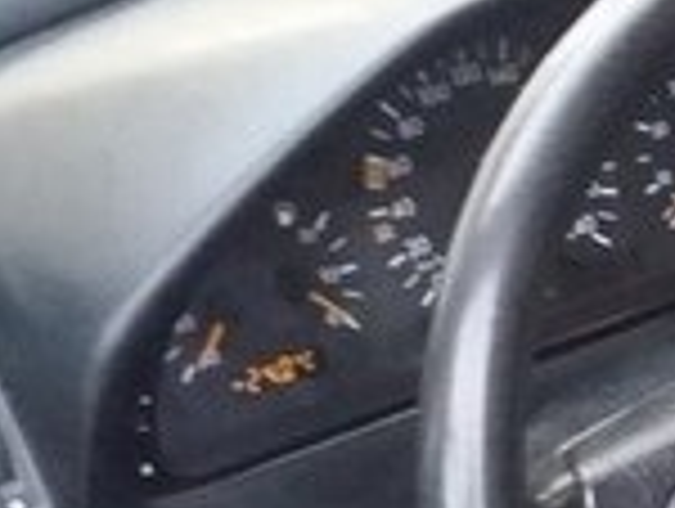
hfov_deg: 14.5
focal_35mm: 123
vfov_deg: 11.6
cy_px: 735
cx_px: 1116
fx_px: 2402
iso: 400
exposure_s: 1/17
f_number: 1.9
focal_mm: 3.7
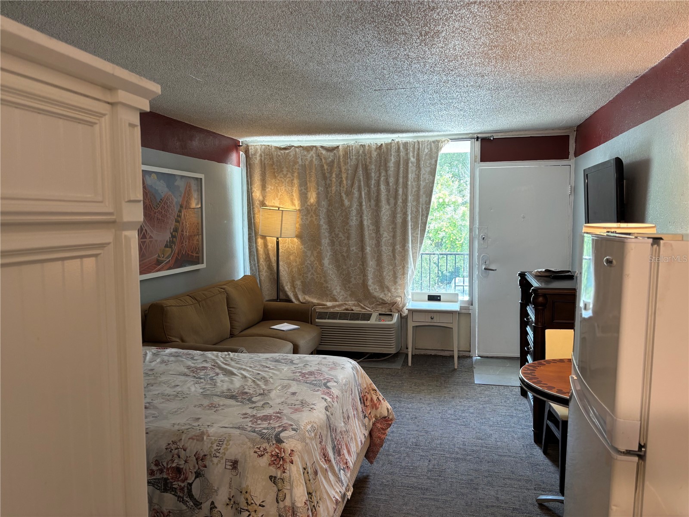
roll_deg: +0.1
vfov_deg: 53.1
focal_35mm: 26
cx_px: 344
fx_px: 518
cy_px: 258
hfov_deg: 67.3
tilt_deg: -5.4
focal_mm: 5.96
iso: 125
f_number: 1.6
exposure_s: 1/60
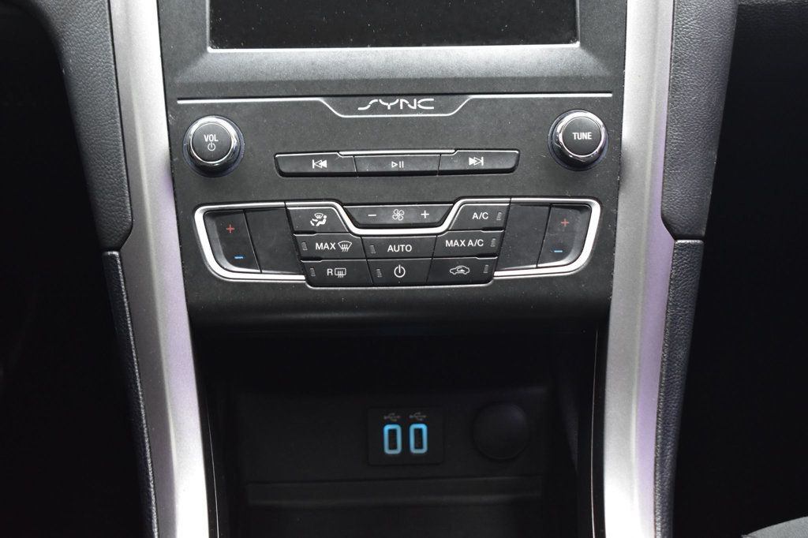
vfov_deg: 18.2
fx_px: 1683
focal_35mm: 75
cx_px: 404
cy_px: 269
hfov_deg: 27.0
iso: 1600
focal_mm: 50
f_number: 6.3
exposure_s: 1/15
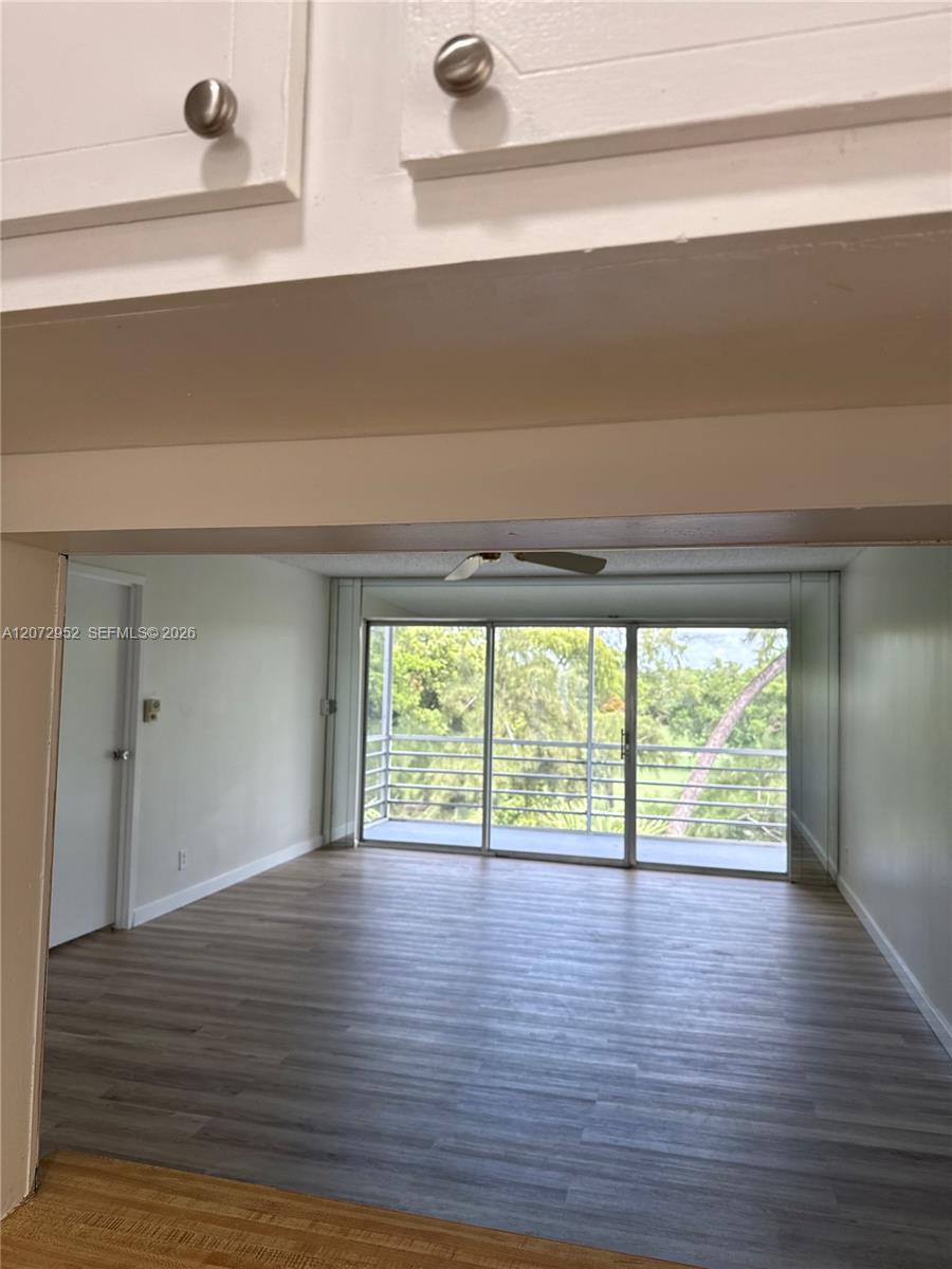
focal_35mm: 24
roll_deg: -1.8
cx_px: 476
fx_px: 880
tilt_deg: +4.0
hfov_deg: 56.8
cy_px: 634
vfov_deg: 71.6
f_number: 1.78
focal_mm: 6.76
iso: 80
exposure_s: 1/307
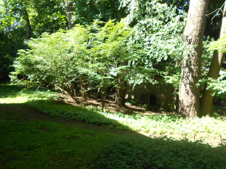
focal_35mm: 29
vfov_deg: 48.2
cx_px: 113
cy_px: 84
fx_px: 189
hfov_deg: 61.7
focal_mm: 5.1
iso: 80
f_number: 3.4
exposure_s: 1/100
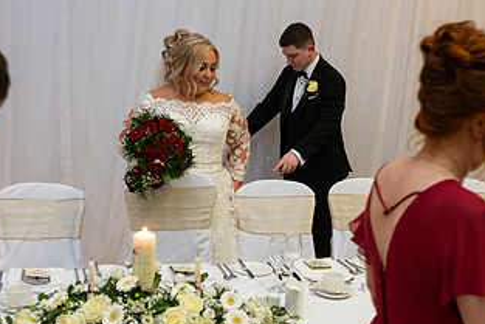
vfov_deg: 27.0
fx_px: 674
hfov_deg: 39.5
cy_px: 171
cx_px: 212
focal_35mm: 50
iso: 800
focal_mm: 27
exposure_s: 1/160
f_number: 3.5
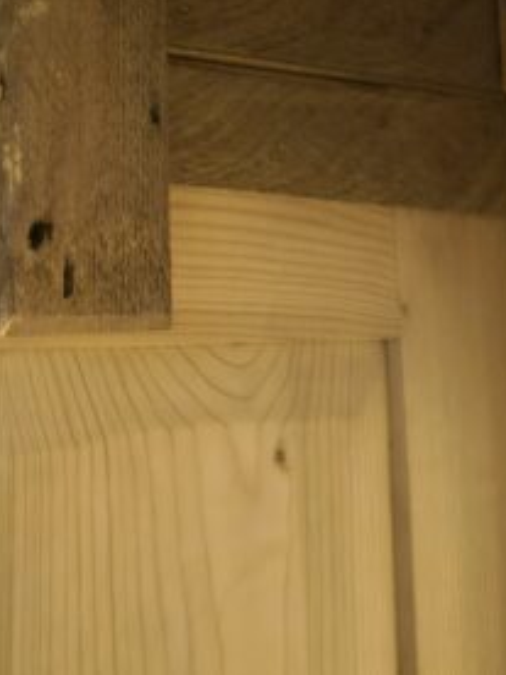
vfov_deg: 32.0
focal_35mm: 58
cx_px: 17
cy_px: 97
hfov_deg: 24.3
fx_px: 1130
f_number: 1.8
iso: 6049
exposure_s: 1/8
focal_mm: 5.56
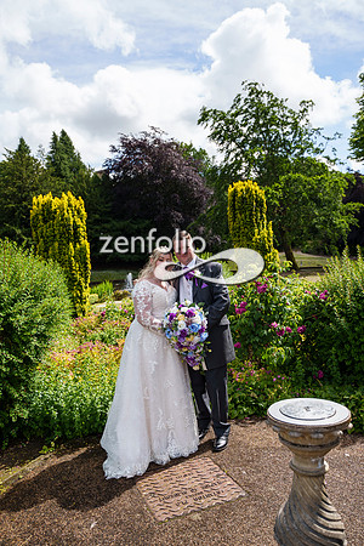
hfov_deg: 46.4
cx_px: 182
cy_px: 273
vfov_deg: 65.5
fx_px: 425
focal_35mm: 28
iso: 200
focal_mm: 28
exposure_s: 1/1600
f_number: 3.5
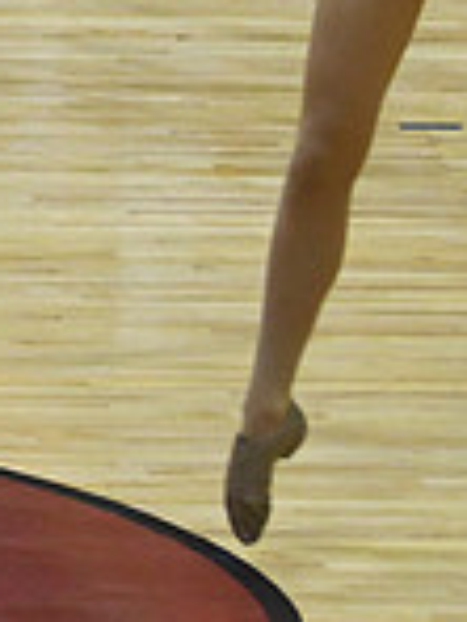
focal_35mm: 654
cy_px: -65
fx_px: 11764
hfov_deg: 2.3
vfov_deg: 3.0
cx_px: -724
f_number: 4
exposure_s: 1/500
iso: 5000
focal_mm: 116
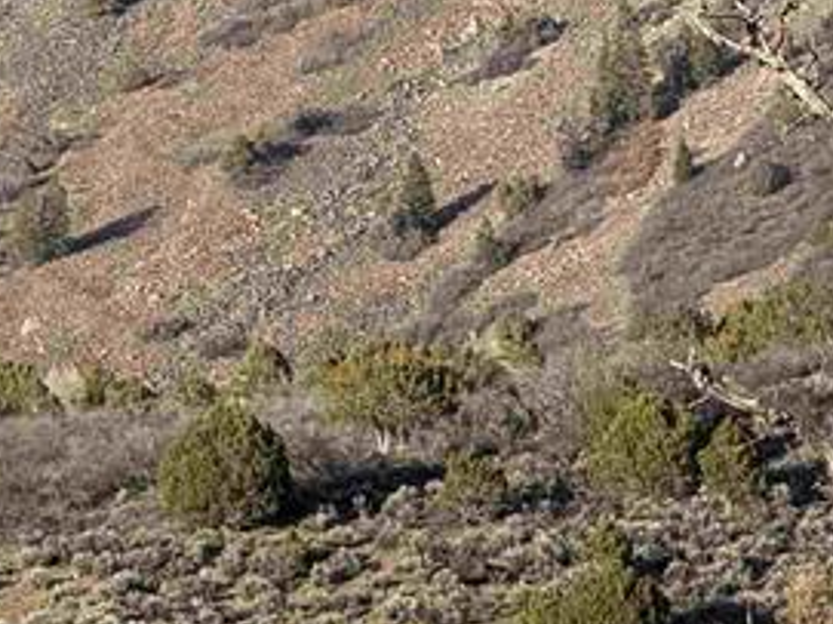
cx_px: 492
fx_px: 10920
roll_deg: +1.4
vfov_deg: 3.3
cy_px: 412
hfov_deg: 4.4
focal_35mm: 454
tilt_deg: +4.5
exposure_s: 1/1186
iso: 64
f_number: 2.8
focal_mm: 15.66
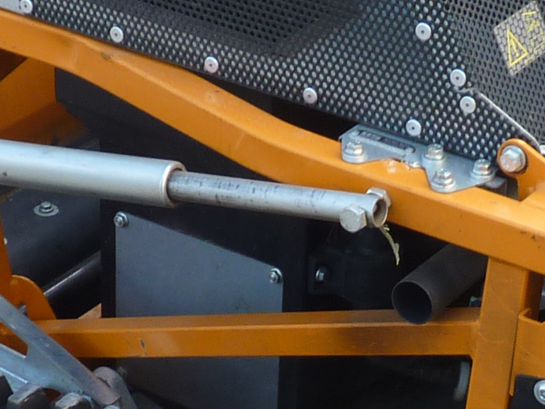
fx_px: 2094
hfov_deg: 14.8
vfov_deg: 11.0
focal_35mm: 133
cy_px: 468
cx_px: 329
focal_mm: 4.8
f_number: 2.8
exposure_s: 1/80
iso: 80
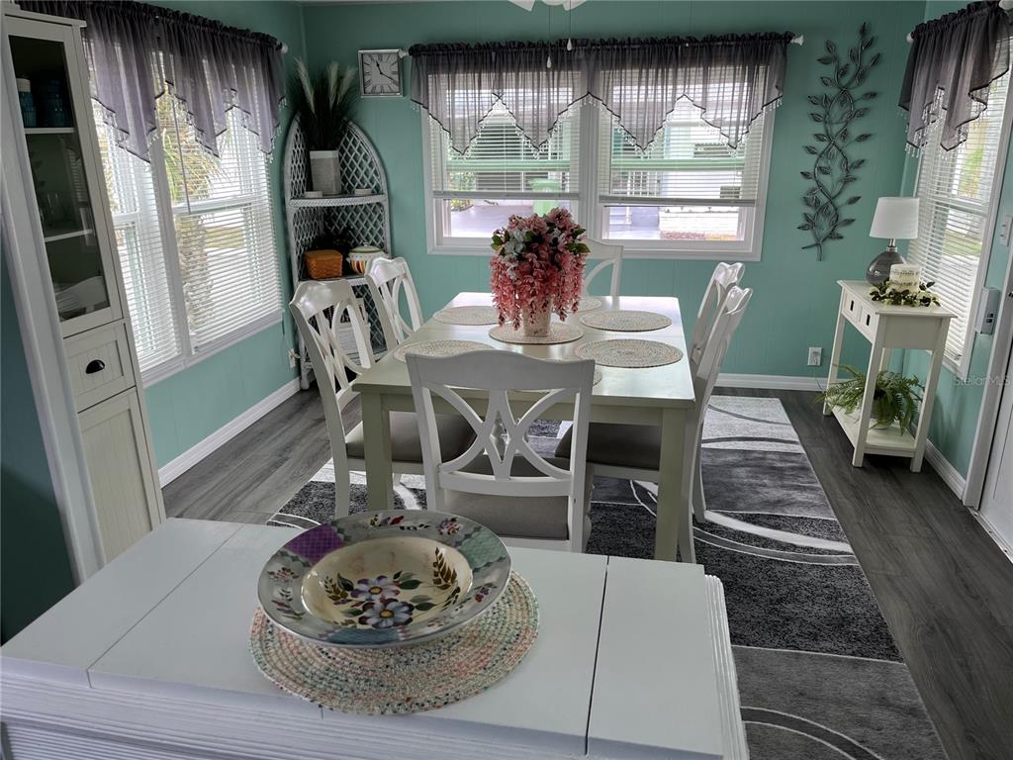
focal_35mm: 26
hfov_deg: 67.3
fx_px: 761
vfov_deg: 53.1
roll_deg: +0.1
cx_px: 506
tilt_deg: -19.1
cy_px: 380
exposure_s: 1/122
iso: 32
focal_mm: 5.1
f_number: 1.6
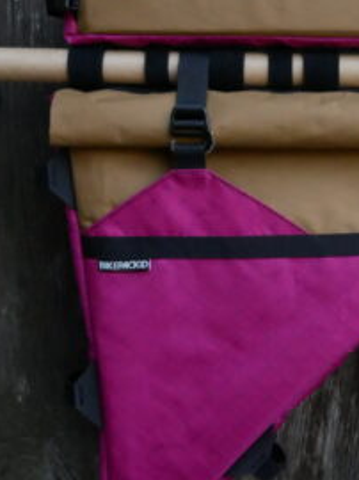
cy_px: 168
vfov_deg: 22.2
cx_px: 346
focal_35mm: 88
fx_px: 1219
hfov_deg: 16.5
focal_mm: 20
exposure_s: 1/100
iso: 3200
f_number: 16
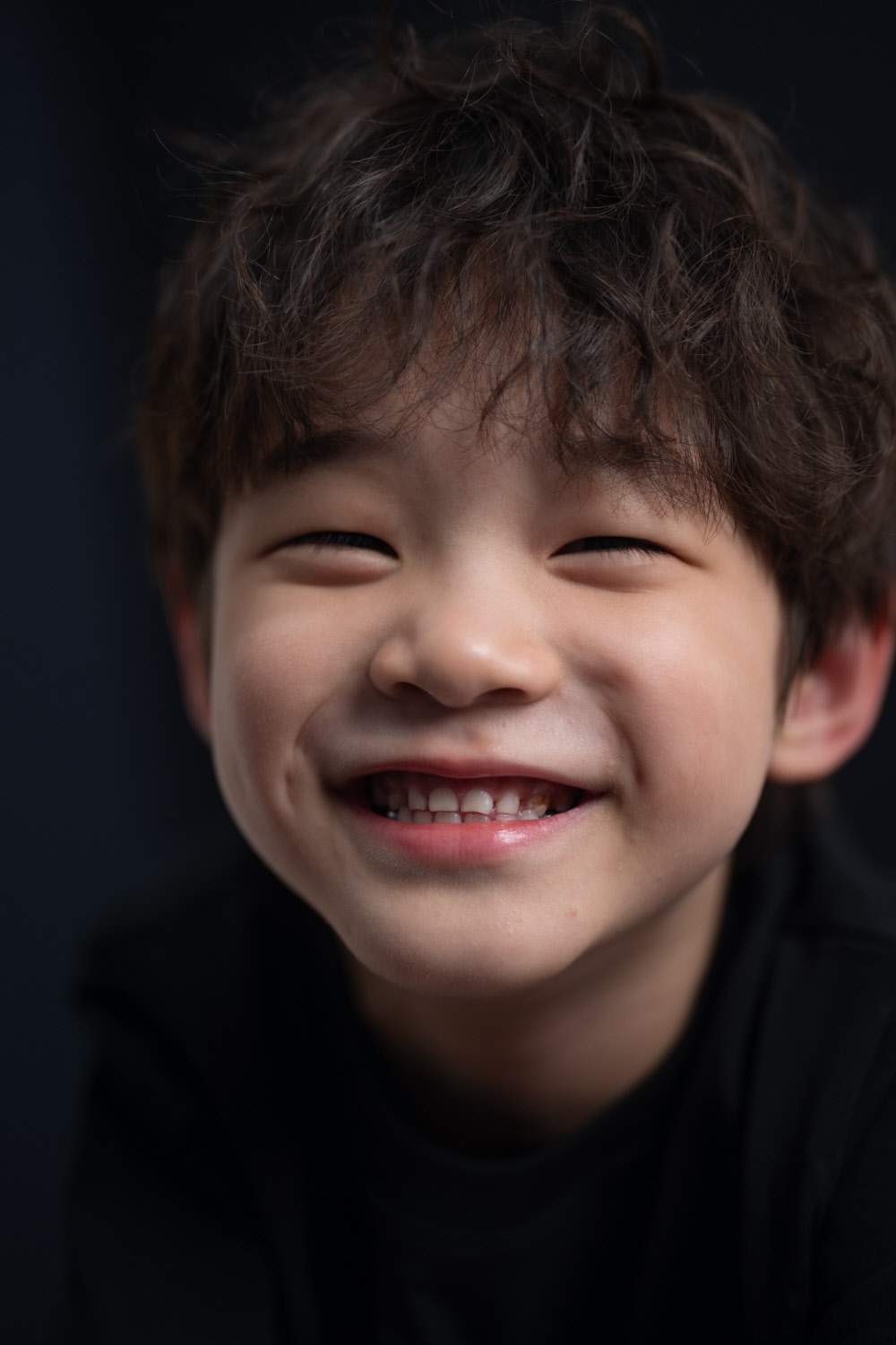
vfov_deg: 27.0
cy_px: 672
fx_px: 2800
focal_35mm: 75
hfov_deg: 18.2
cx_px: 448
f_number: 2.5
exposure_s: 1/125
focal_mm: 75
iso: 100
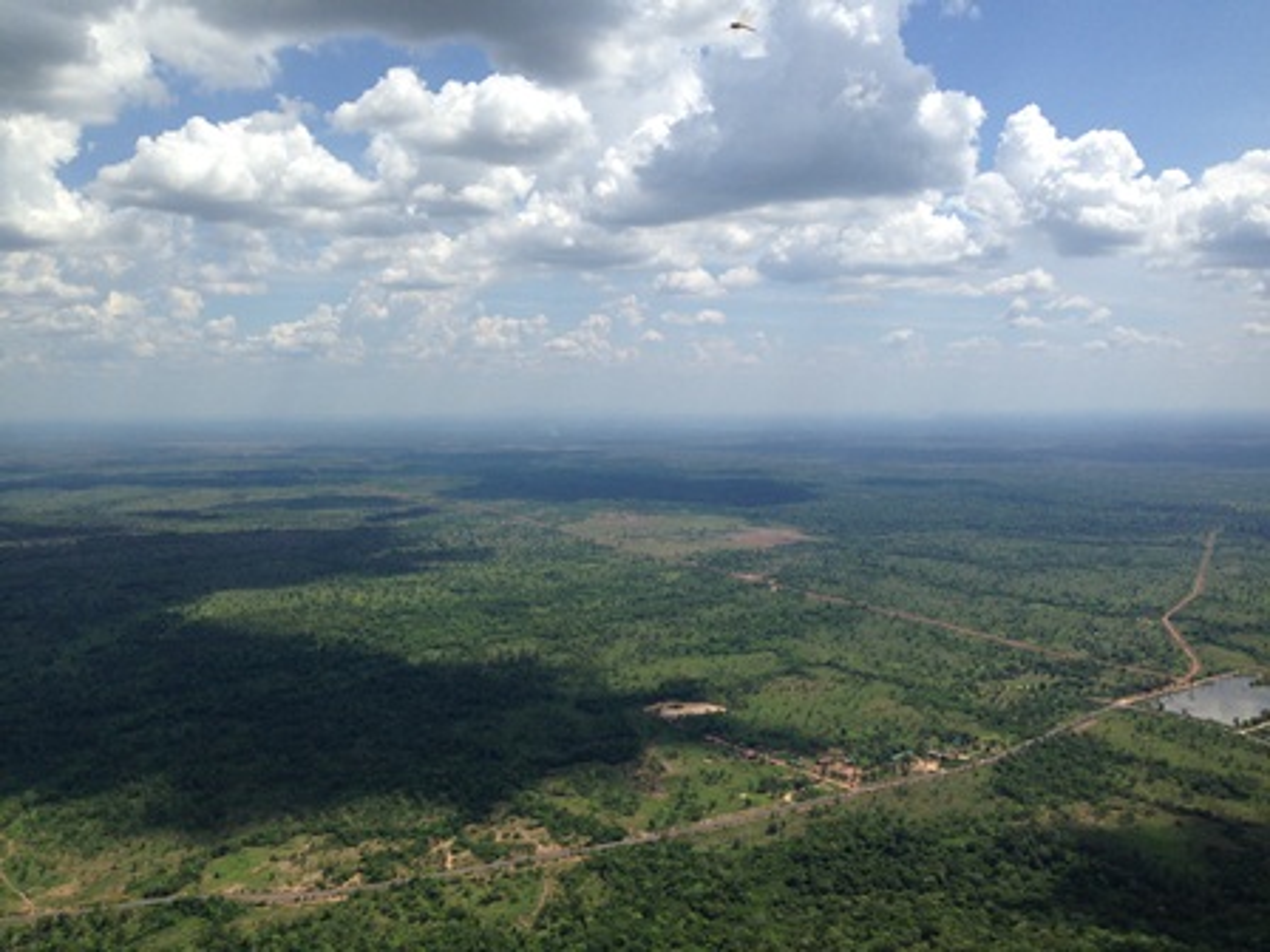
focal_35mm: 33
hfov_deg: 55.4
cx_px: 635
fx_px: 1211
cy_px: 476
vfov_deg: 42.9
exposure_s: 1/2584
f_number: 2.4
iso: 50
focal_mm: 4.12
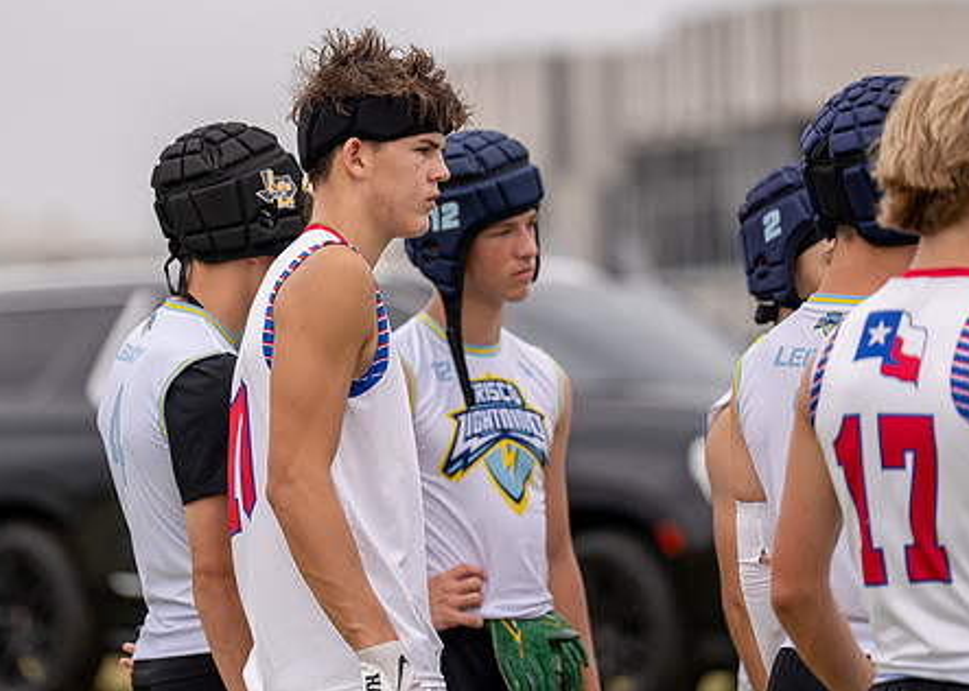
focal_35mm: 239
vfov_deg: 6.0
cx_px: 365
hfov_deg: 8.4
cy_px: 254
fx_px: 6574
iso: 160
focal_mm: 173
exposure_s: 1/2000
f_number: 2.8
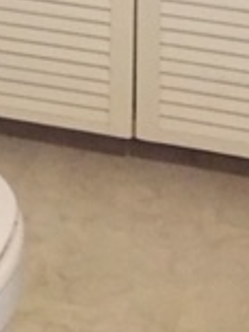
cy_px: -304
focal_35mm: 121
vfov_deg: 14.0
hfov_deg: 12.3
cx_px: 110
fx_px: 1159
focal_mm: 4.15
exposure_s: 1/30
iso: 250
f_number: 2.2
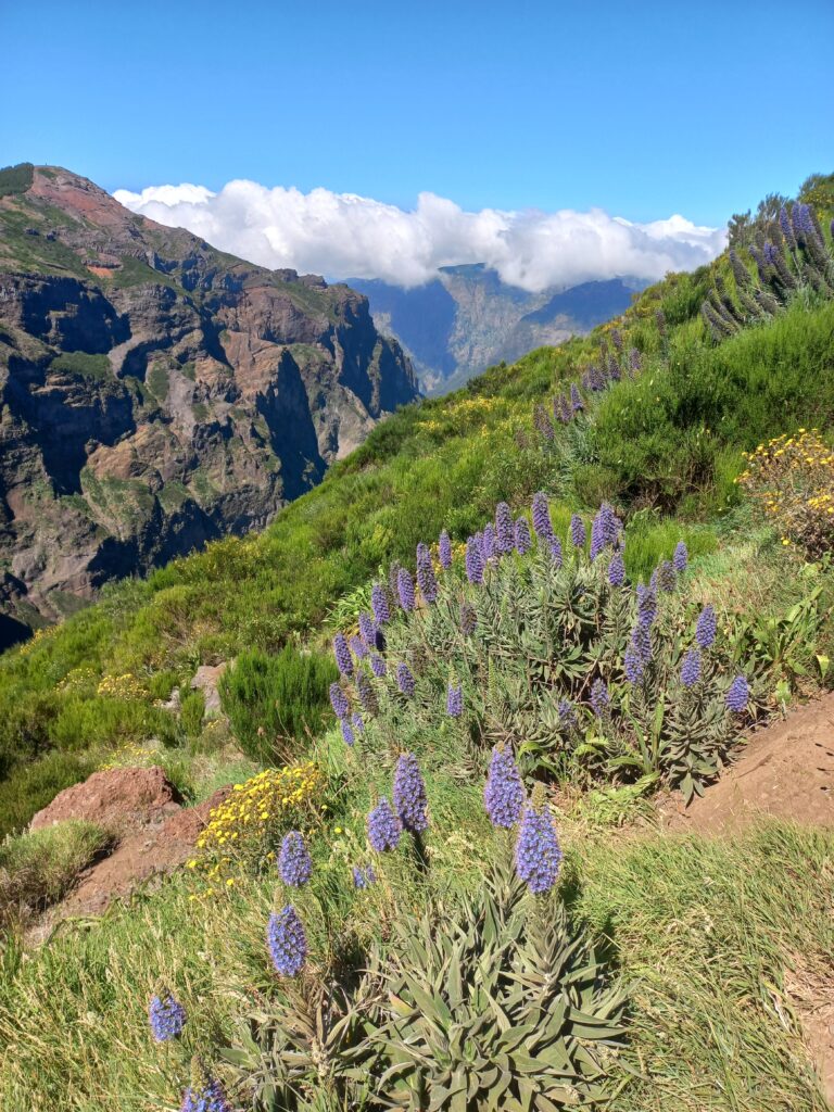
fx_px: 803
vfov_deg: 69.4
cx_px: 417
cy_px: 556
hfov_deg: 54.9
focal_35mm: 25
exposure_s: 1/604
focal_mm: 4.6
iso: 25
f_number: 1.8
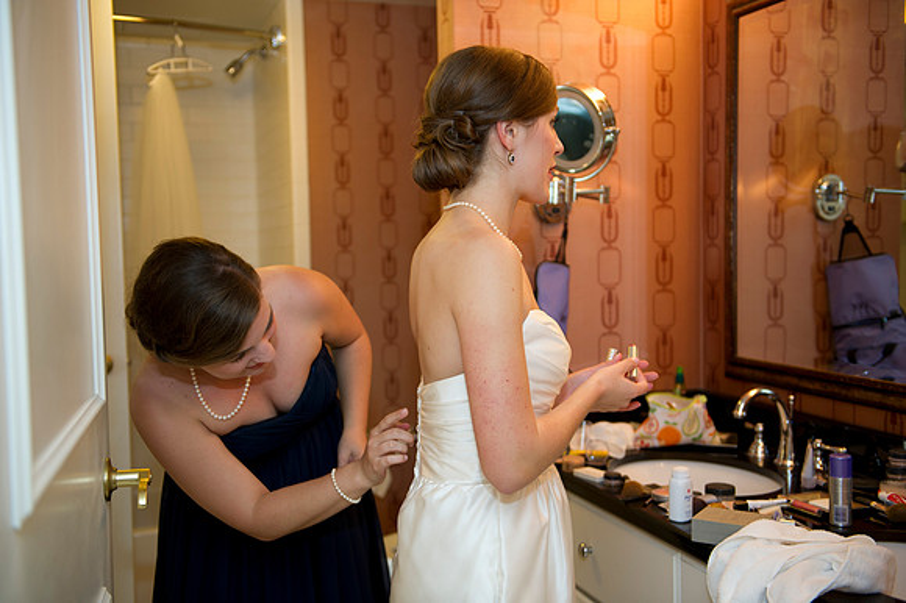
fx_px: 956
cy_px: 302
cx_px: 453
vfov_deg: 35.0
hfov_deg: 50.7
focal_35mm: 38
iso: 640
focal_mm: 38
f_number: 2.8
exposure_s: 1/125
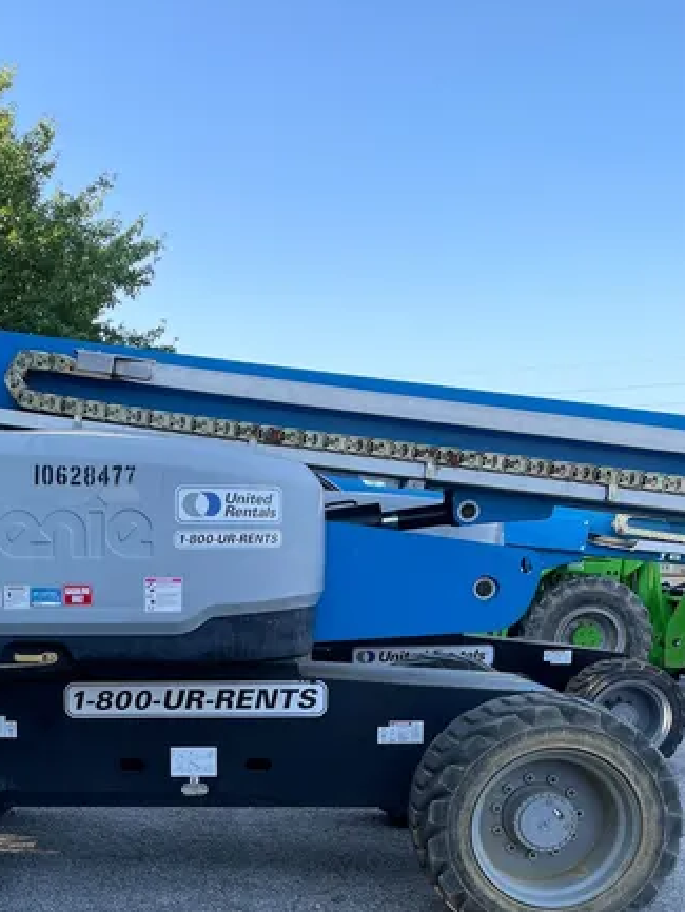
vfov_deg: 41.0
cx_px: 112
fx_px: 1160
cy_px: 738
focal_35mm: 44
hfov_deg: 31.8
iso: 32
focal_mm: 4.2
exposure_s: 1/454
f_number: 1.6
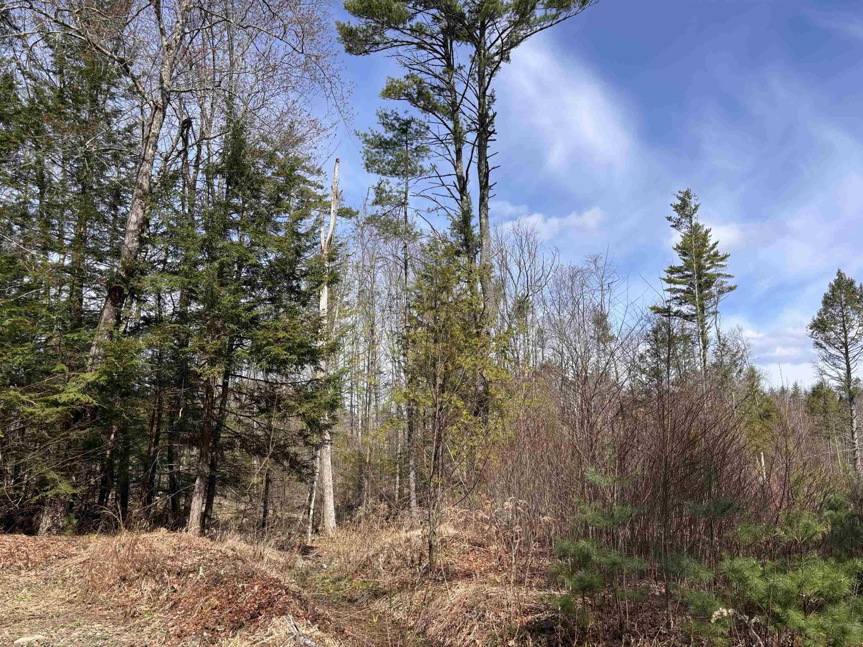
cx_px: 432
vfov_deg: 53.1
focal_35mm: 26
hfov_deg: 67.3
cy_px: 324
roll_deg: -0.8
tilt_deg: +11.2
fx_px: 648
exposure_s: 1/2778
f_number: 1.6
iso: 50
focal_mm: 5.96
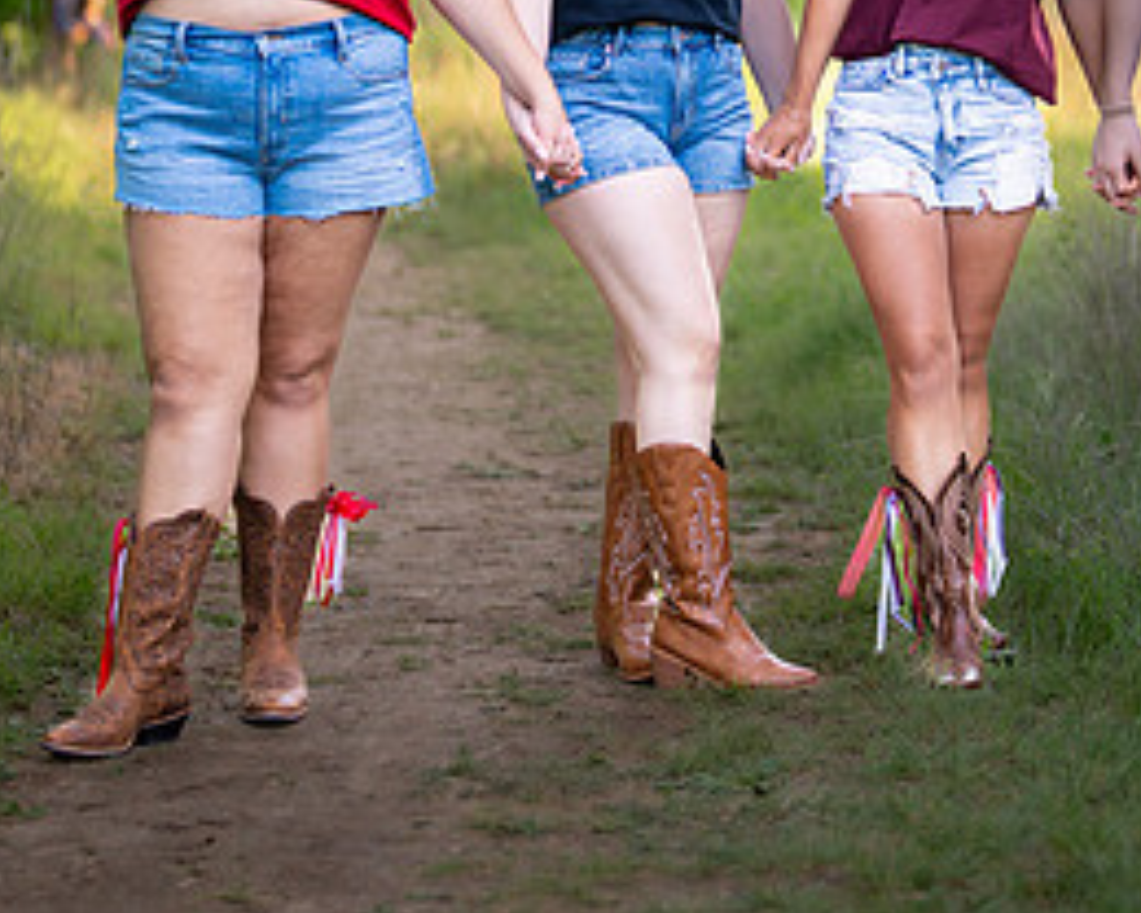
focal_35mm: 130
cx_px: 881
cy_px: 10
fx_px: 4390
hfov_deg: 14.7
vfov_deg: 11.8
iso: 250
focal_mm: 50
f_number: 1.2
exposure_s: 1/1250
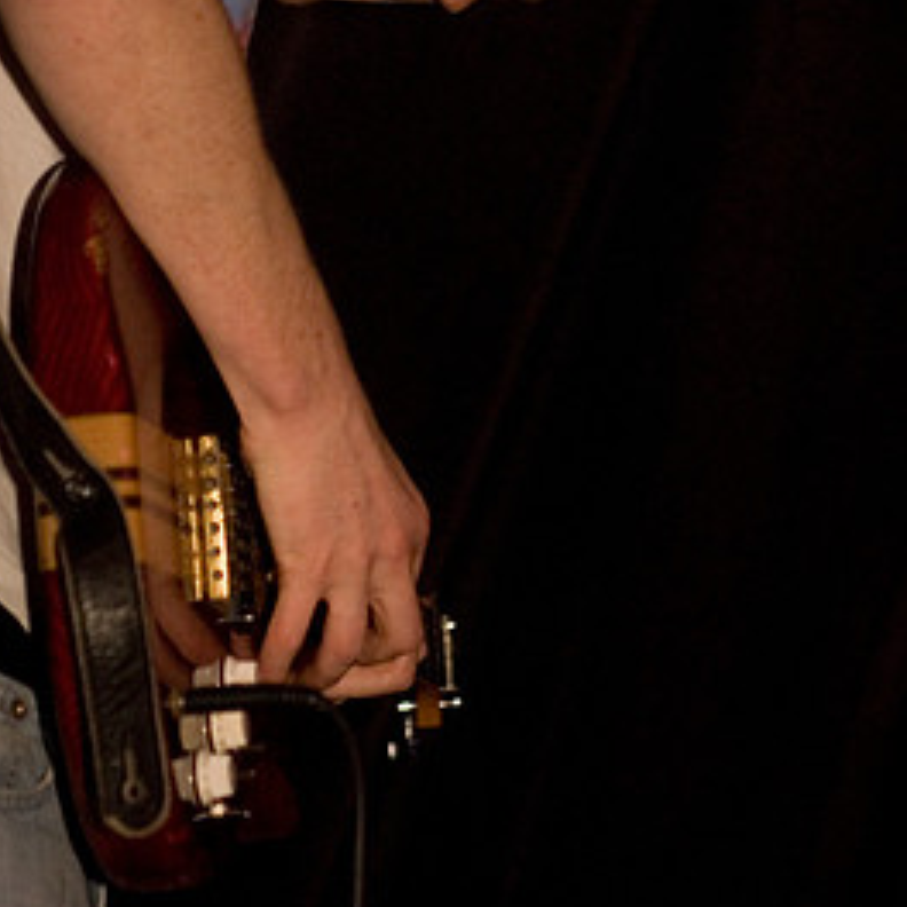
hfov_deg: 11.5
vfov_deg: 11.5
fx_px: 4506
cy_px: 330
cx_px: 490
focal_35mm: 152
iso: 800
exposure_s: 1/60
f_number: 2.8
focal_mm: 70
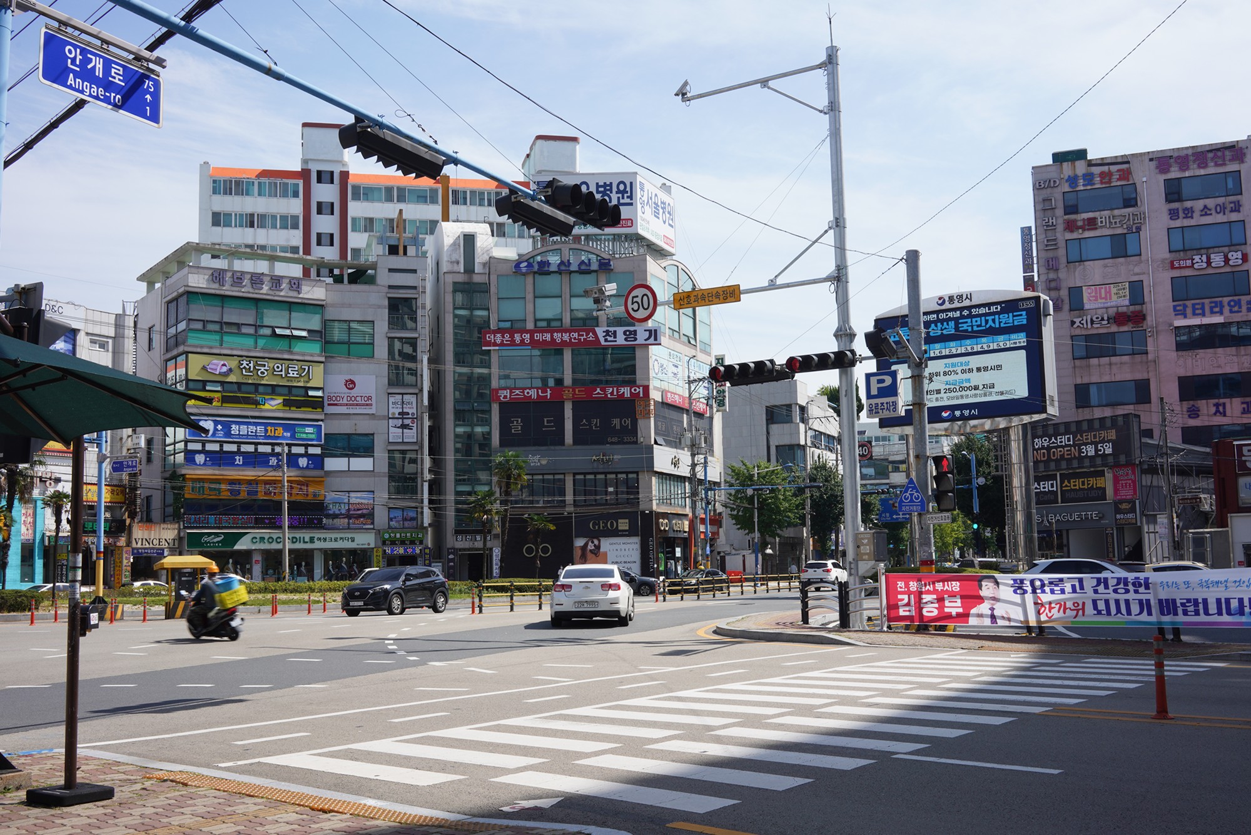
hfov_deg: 54.4
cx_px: 626
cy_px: 418
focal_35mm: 35
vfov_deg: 37.9
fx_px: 1216
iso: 200
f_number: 18
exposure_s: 1/100
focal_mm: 35
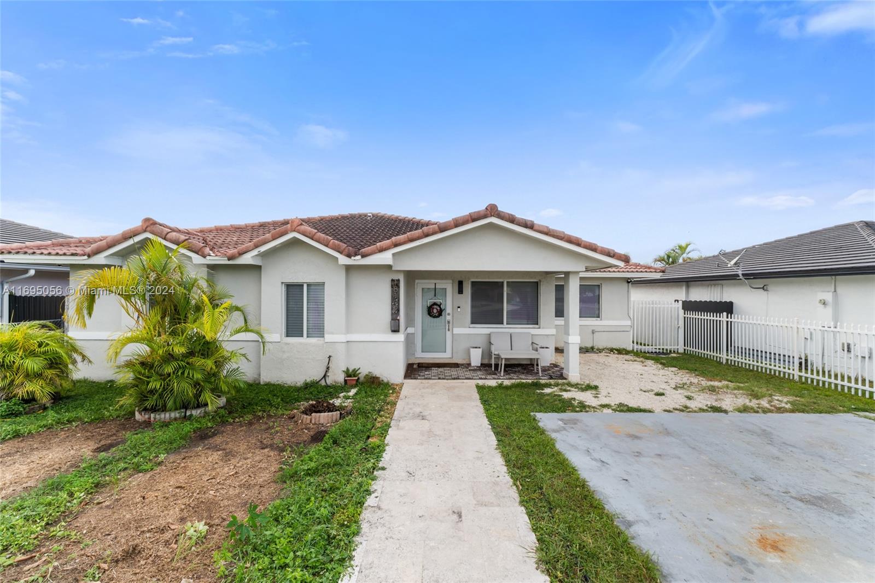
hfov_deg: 100.4
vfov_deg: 77.3
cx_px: 438
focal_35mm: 15
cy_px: 292
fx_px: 364
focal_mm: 10
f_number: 9
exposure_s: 1/60
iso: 100
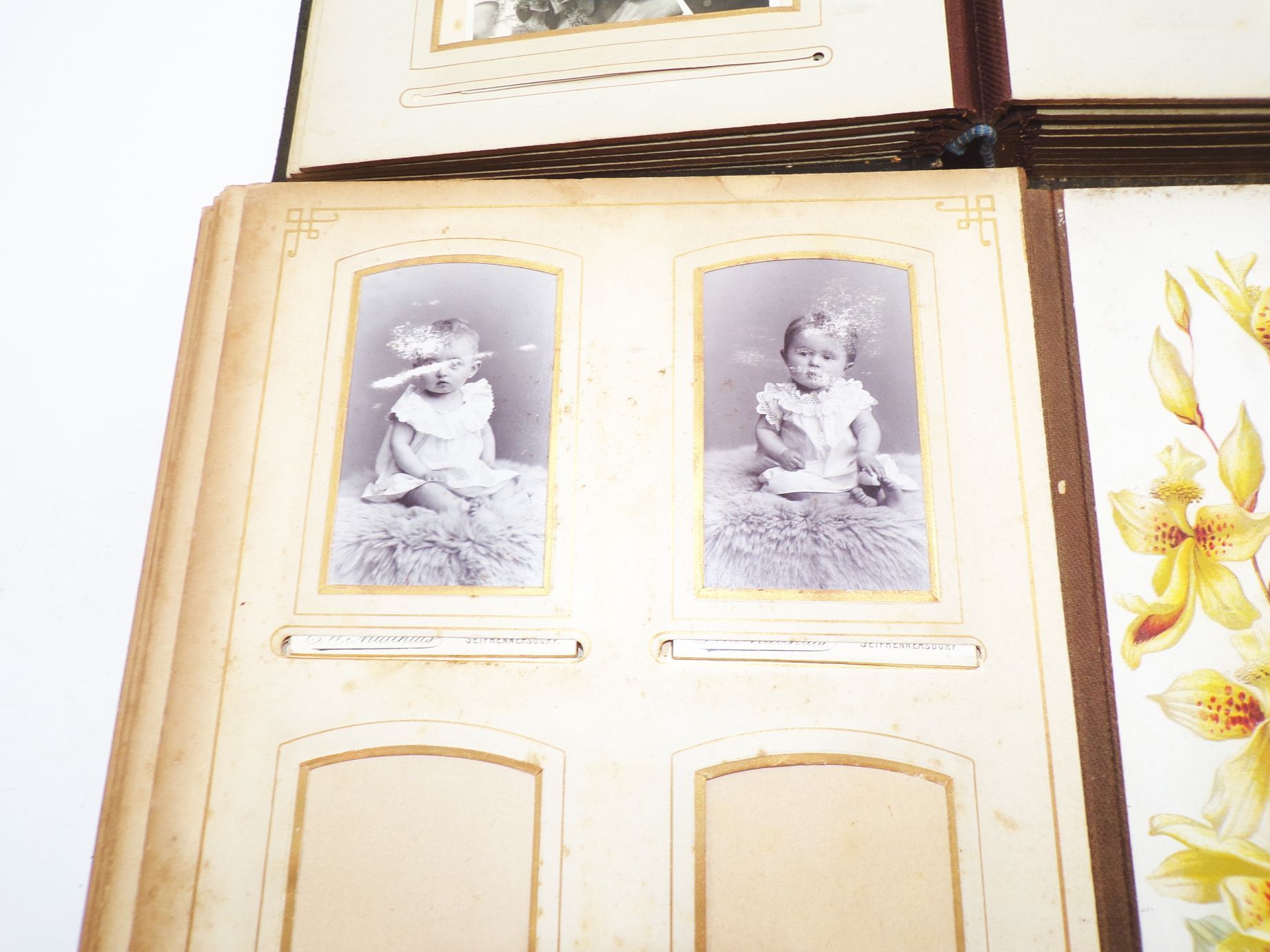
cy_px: 476
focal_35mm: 24
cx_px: 635
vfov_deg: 56.8
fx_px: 880
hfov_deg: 71.6
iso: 80
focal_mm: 4.3
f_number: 4.4
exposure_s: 1/38
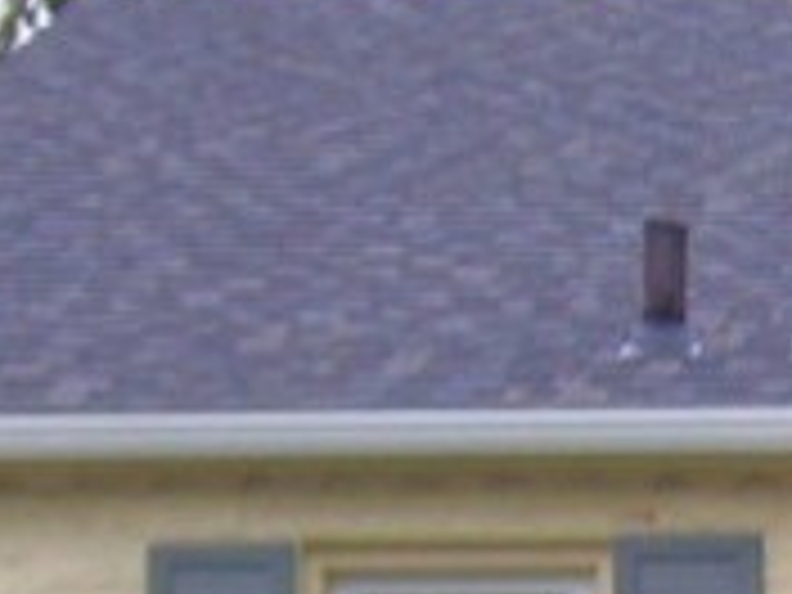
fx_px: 4782
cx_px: 1102
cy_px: 1238
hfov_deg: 9.3
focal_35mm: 209
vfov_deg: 6.8
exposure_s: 1/60
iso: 125
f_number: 2.7
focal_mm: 6
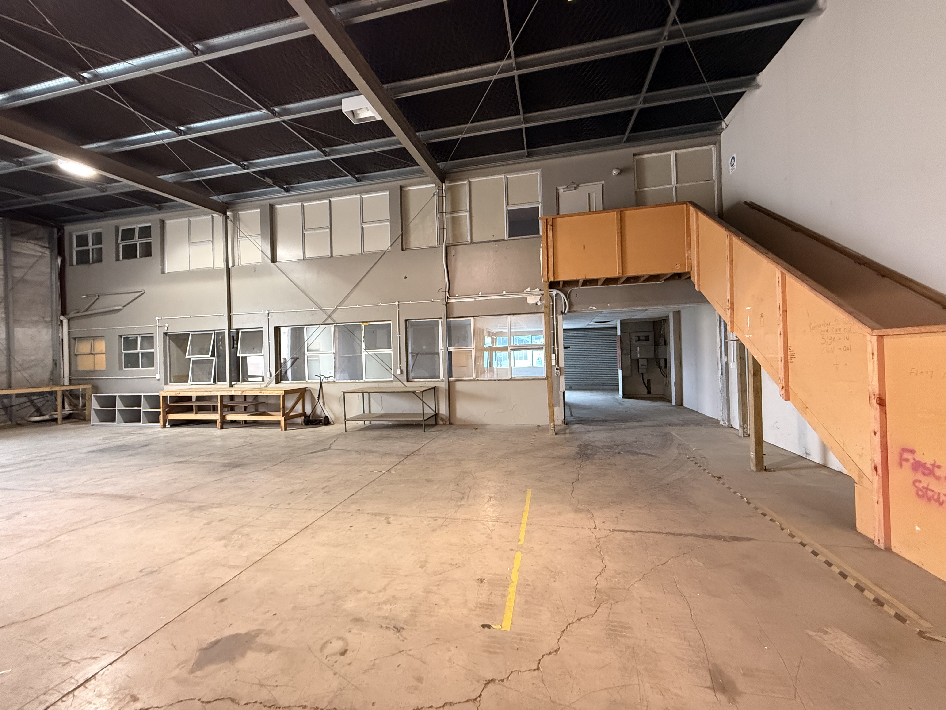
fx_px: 383
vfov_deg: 85.7
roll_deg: +1.7
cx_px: 473
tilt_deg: +1.5
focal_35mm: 14
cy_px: 355
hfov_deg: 102.1
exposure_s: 1/50
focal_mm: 2.22
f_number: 2.2
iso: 640
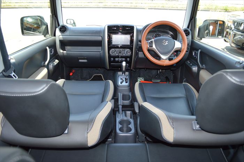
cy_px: 81
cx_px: 122
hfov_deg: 67.4
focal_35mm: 27
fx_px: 183
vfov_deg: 47.8
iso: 250
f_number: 4
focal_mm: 18
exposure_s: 1/125
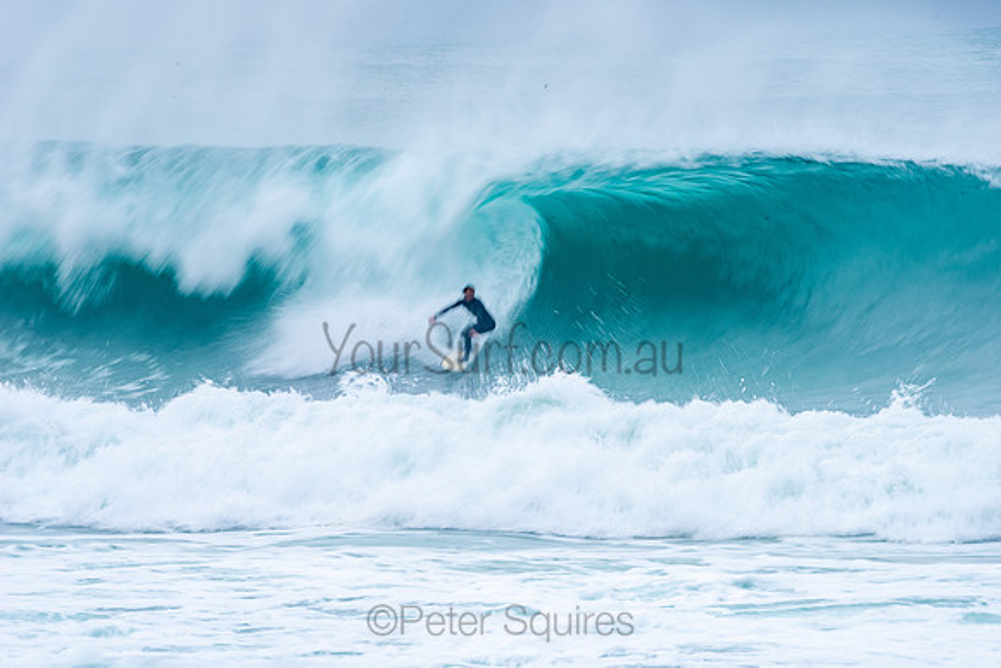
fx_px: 13905
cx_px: 500
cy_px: 334
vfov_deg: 2.8
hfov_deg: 4.1
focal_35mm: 500
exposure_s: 1/20
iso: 80
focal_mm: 500
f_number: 20
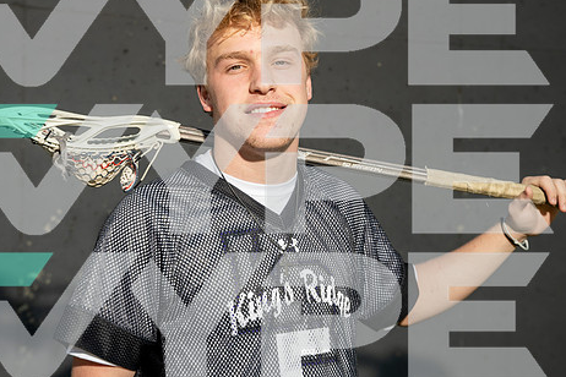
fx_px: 928
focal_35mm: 59
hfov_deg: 33.9
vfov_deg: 23.0
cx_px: 241
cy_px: 170
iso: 200
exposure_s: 1/250
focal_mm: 47
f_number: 4.5
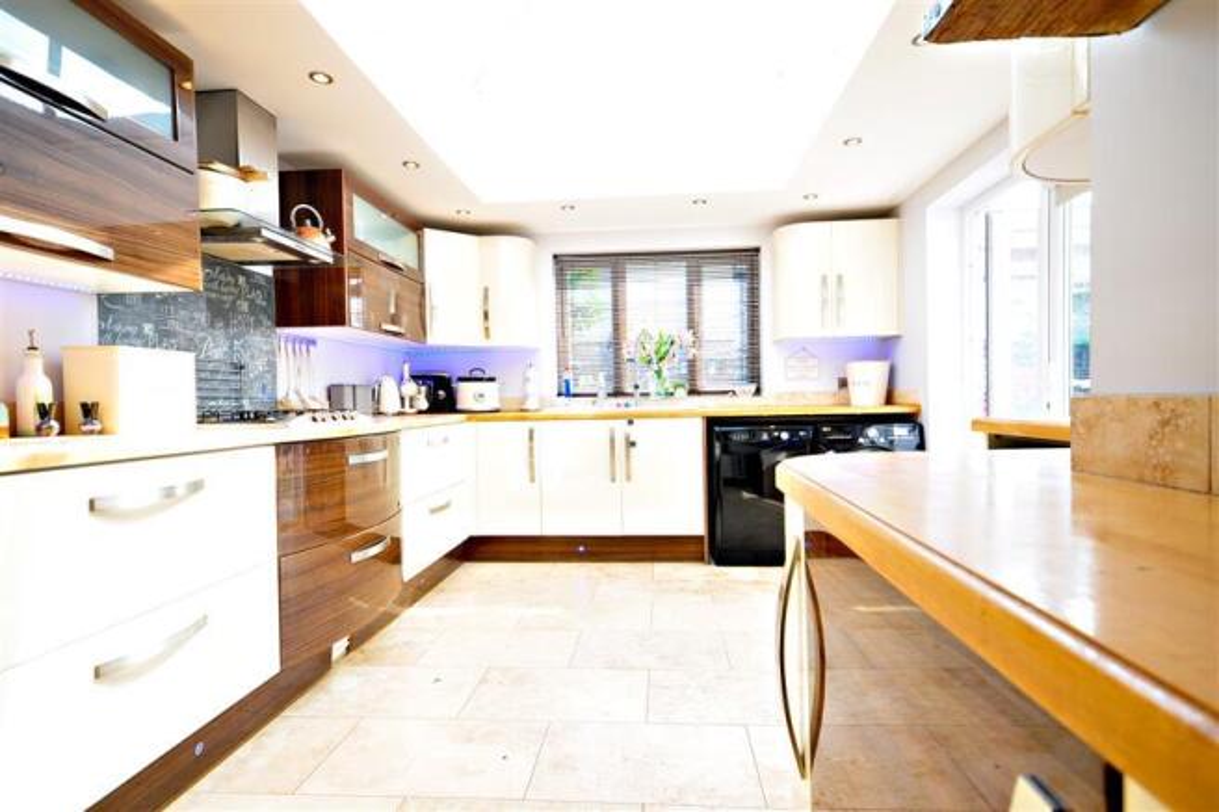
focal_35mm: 20
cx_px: 610
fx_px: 660
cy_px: 406
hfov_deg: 85.4
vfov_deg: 63.2
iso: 200
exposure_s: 1/25
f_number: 6.3
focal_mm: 13
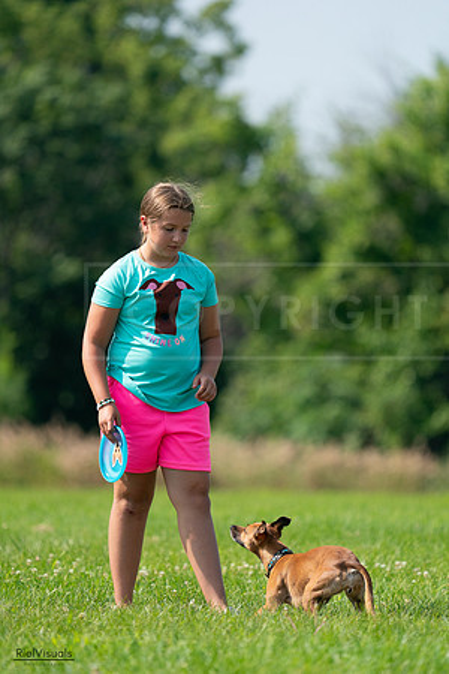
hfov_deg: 3.0
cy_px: 337
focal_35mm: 456
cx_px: 224
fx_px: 8530
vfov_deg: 4.5
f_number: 6.3
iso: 1250
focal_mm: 456
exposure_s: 1/4000
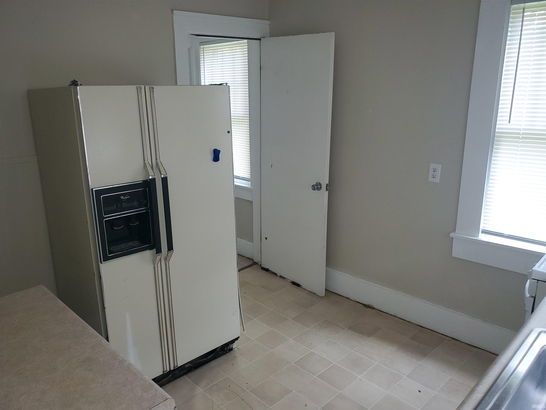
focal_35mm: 26
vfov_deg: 53.1
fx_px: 410
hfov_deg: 67.3
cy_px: 205
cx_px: 273
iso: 100
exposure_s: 1/60
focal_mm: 4.3
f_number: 2.4
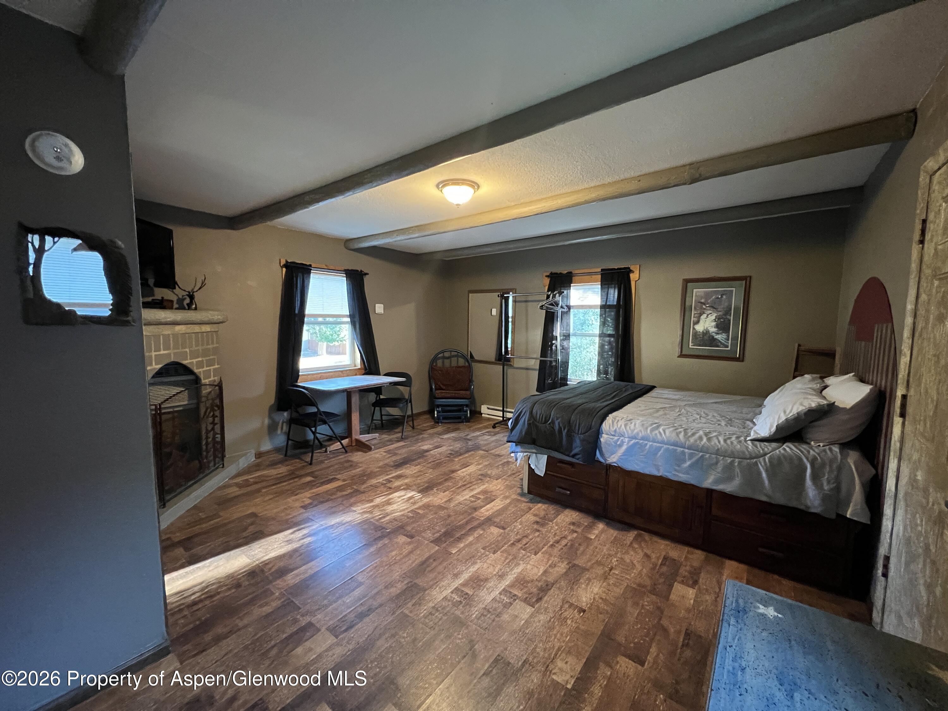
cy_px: 356
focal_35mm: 13
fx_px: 356
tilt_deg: -6.4
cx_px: 474
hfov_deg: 106.2
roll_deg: -0.9
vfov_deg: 89.9
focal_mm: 1.57
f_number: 1.8
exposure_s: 1/60
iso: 1000
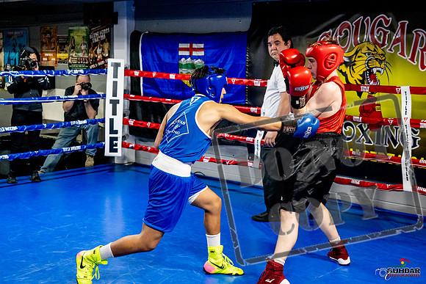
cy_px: 142
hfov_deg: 38.2
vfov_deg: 26.0
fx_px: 615
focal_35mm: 52
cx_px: 213
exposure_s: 1/800
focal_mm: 35
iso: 5000
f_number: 2.8
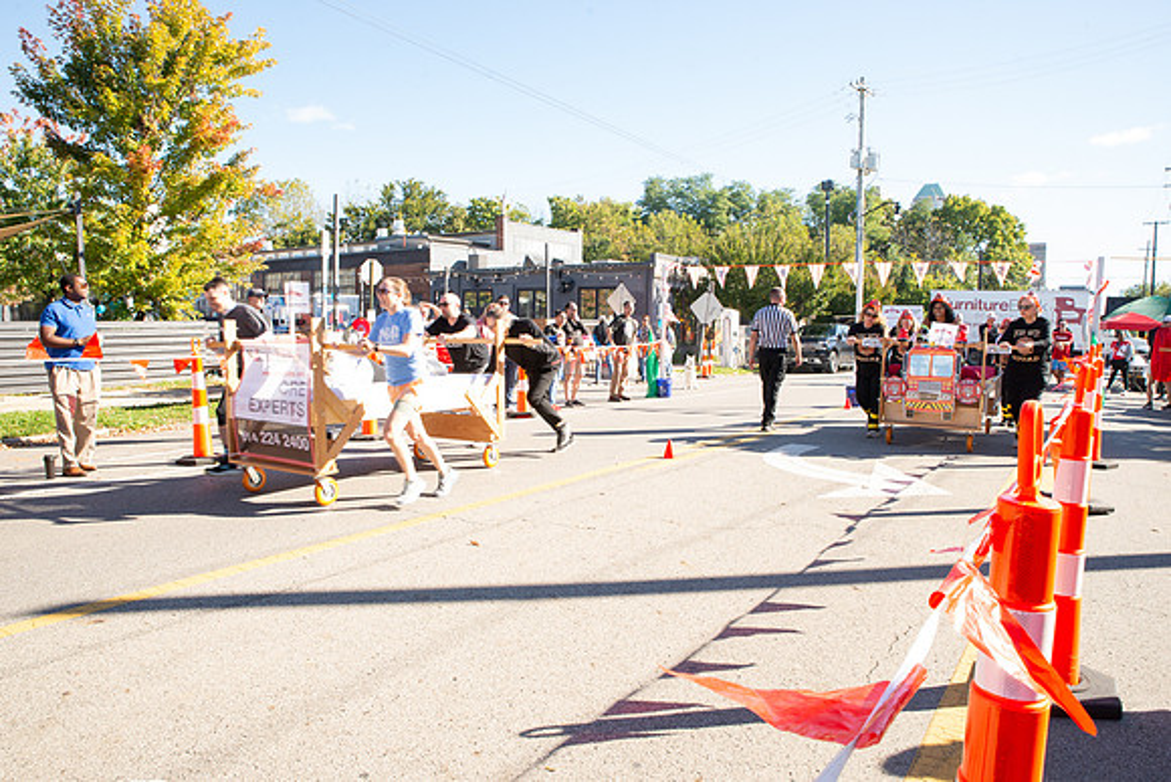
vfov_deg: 53.2
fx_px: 781
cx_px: 586
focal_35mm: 24
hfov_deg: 73.7
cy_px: 391
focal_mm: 24
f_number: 11
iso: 800
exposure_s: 1/200
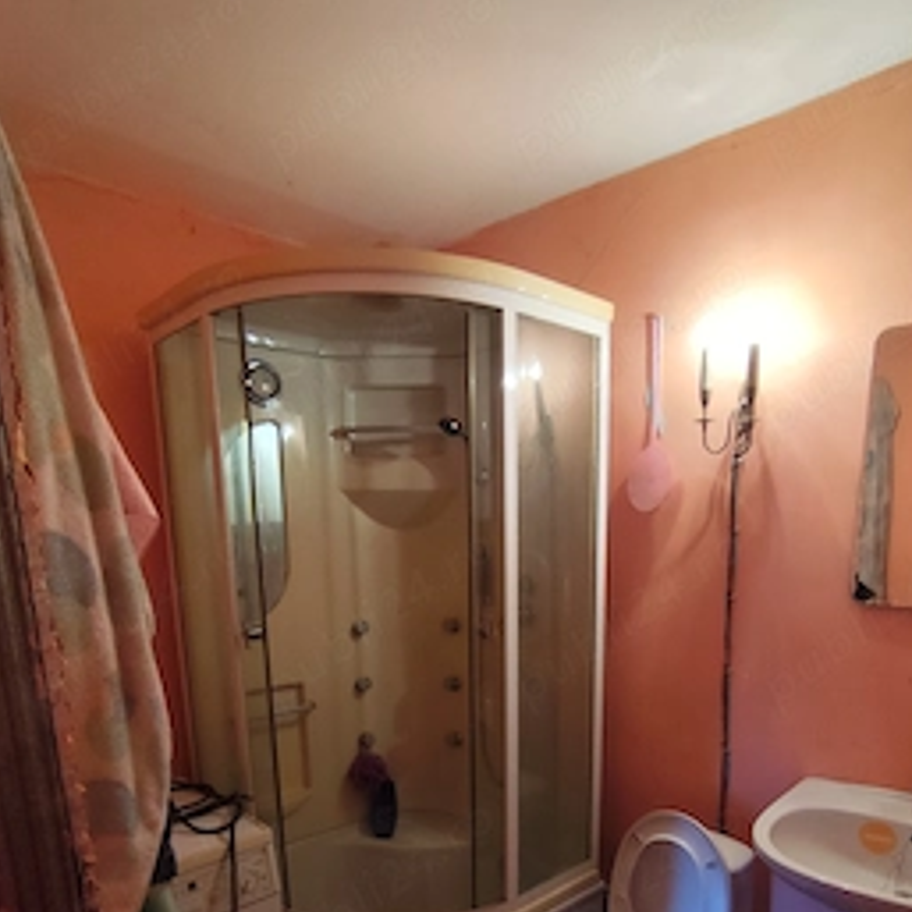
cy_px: 676
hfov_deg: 69.4
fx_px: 656
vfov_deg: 65.7
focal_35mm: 22
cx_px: 504
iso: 100
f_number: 2.2
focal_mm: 1.65
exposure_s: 1/50
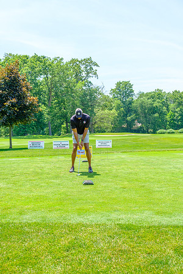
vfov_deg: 48.5
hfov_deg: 33.4
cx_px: 92
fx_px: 305
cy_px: 137
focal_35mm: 40
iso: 200
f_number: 5
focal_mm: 26.5
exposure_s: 1/500
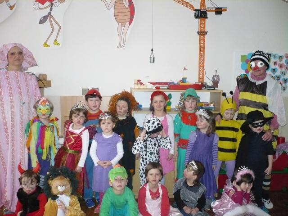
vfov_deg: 40.7
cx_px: 144
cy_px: 108
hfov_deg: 52.6
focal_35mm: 35
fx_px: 291
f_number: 2.8
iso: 320
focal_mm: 5.8
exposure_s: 1/30
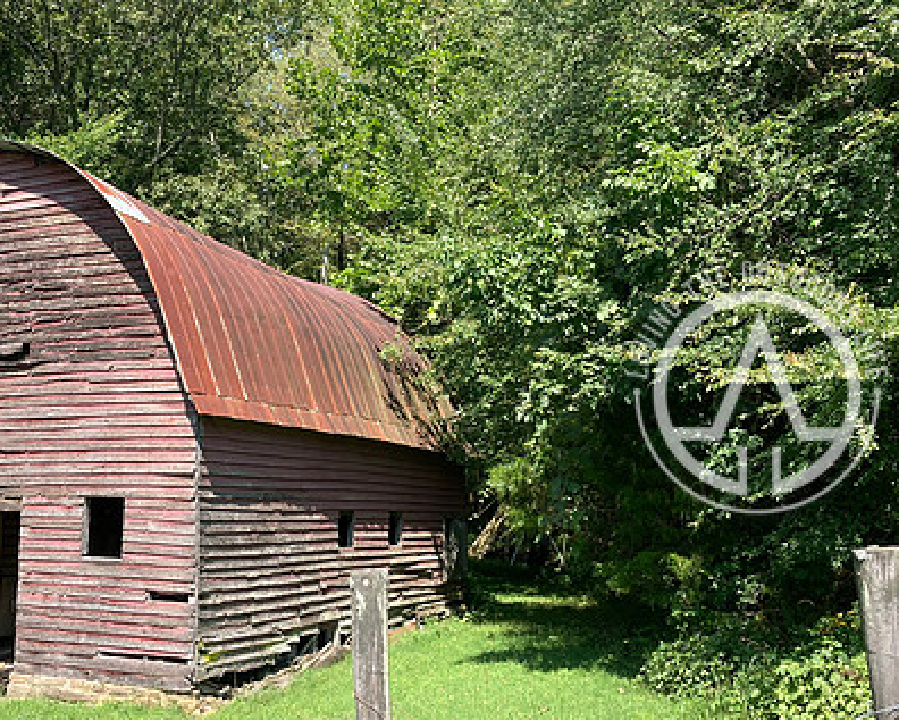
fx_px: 1065
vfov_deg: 37.3
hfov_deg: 45.1
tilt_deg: +7.7
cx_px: 300
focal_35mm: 40
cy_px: 387
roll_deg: -1.7
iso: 20
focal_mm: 3.99
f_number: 1.8
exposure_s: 1/585
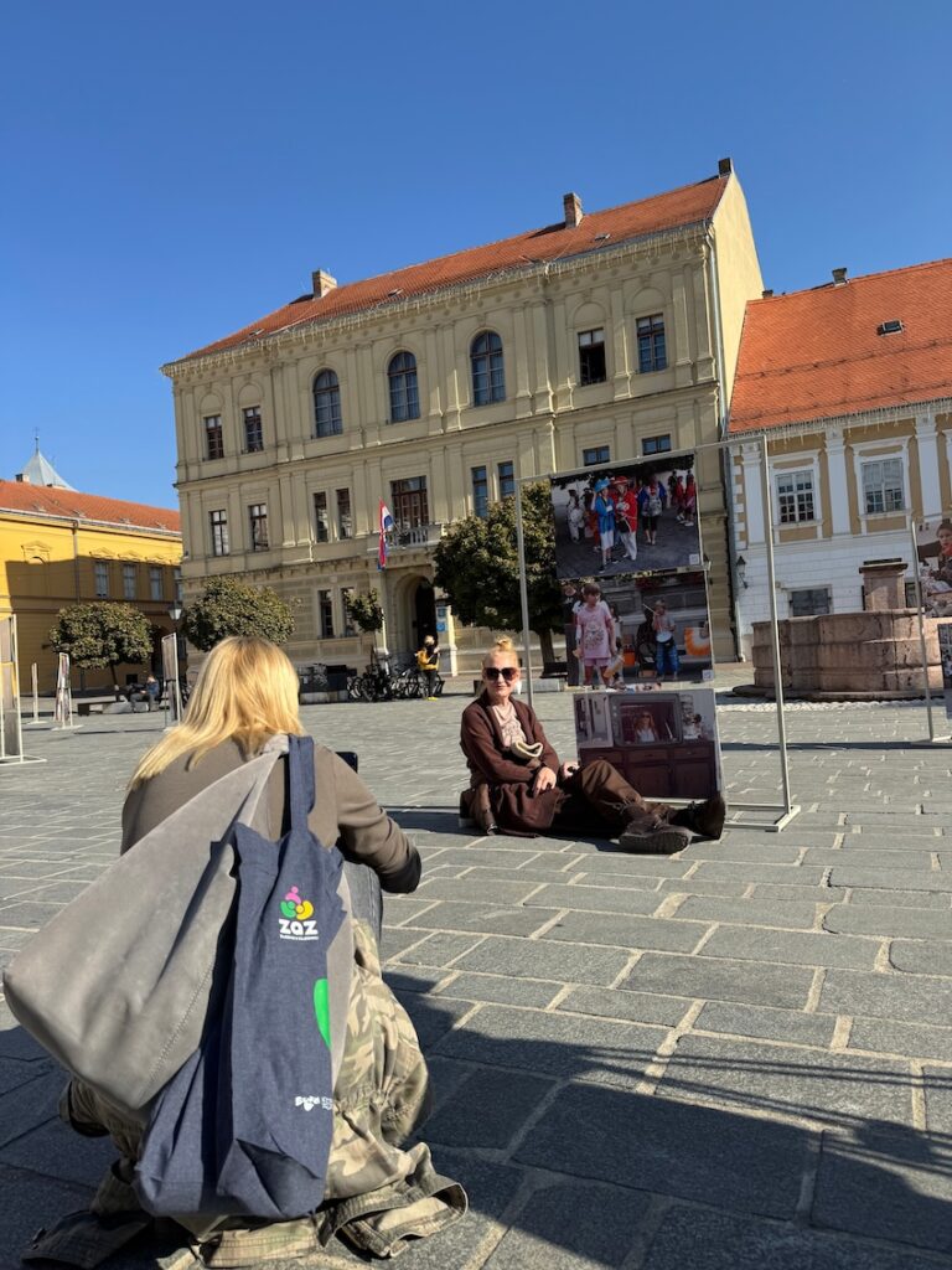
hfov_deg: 56.8
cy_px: 635
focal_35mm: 24
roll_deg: +3.6
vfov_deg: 71.6
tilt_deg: +2.0
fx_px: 880
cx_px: 476
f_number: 1.78
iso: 80
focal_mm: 6.76
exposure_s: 1/3802
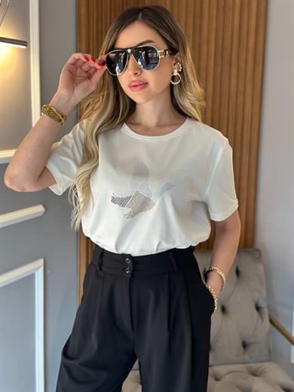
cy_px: 196
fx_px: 544
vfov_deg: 39.7
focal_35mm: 48
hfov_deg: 30.3
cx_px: 147
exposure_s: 1/82
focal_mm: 6.86
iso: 125
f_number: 1.78
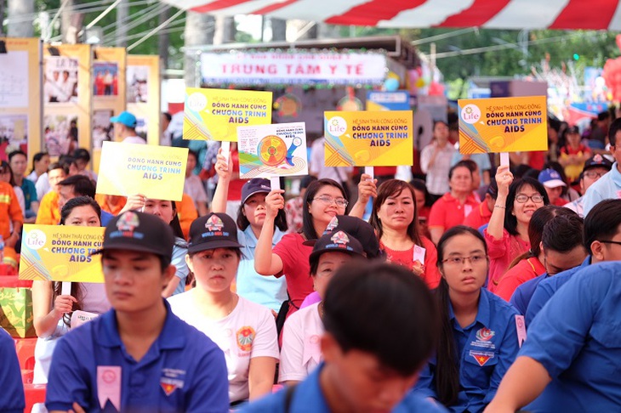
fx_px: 2845
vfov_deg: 8.3
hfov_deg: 12.5
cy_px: 206
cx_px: 310
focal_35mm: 165
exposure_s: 1/125
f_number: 4.2
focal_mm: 110.3
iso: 200
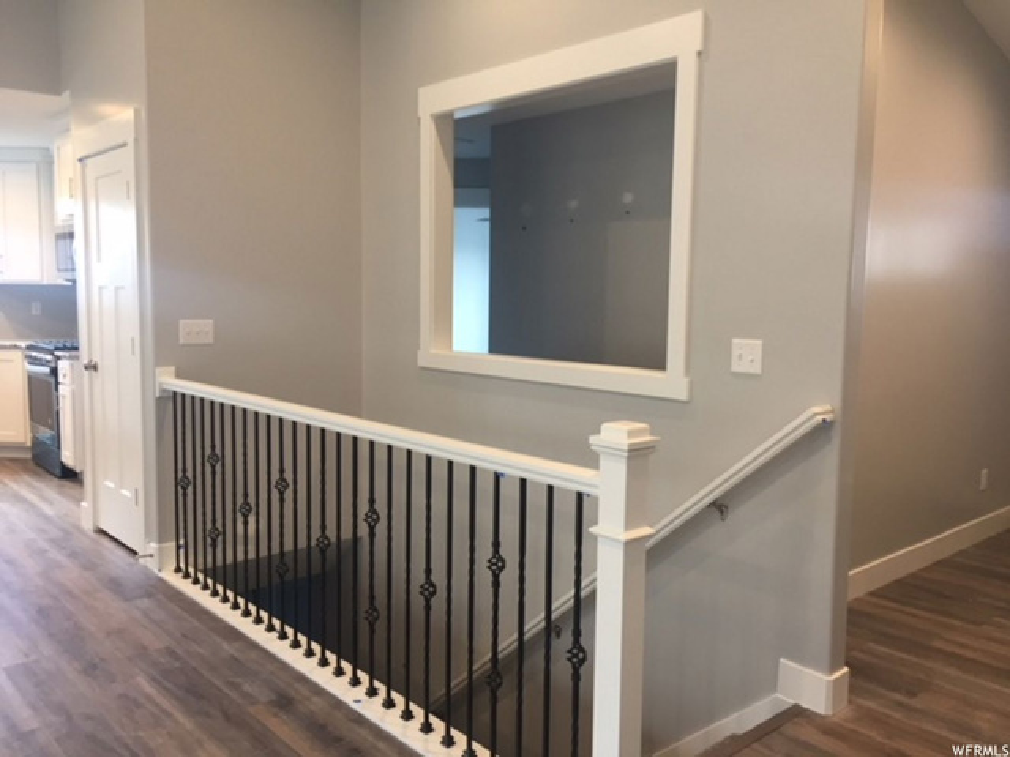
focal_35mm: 29
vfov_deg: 48.2
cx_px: 505
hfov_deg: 61.7
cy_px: 378
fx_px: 846
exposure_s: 1/30
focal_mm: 4.15
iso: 64
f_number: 2.2
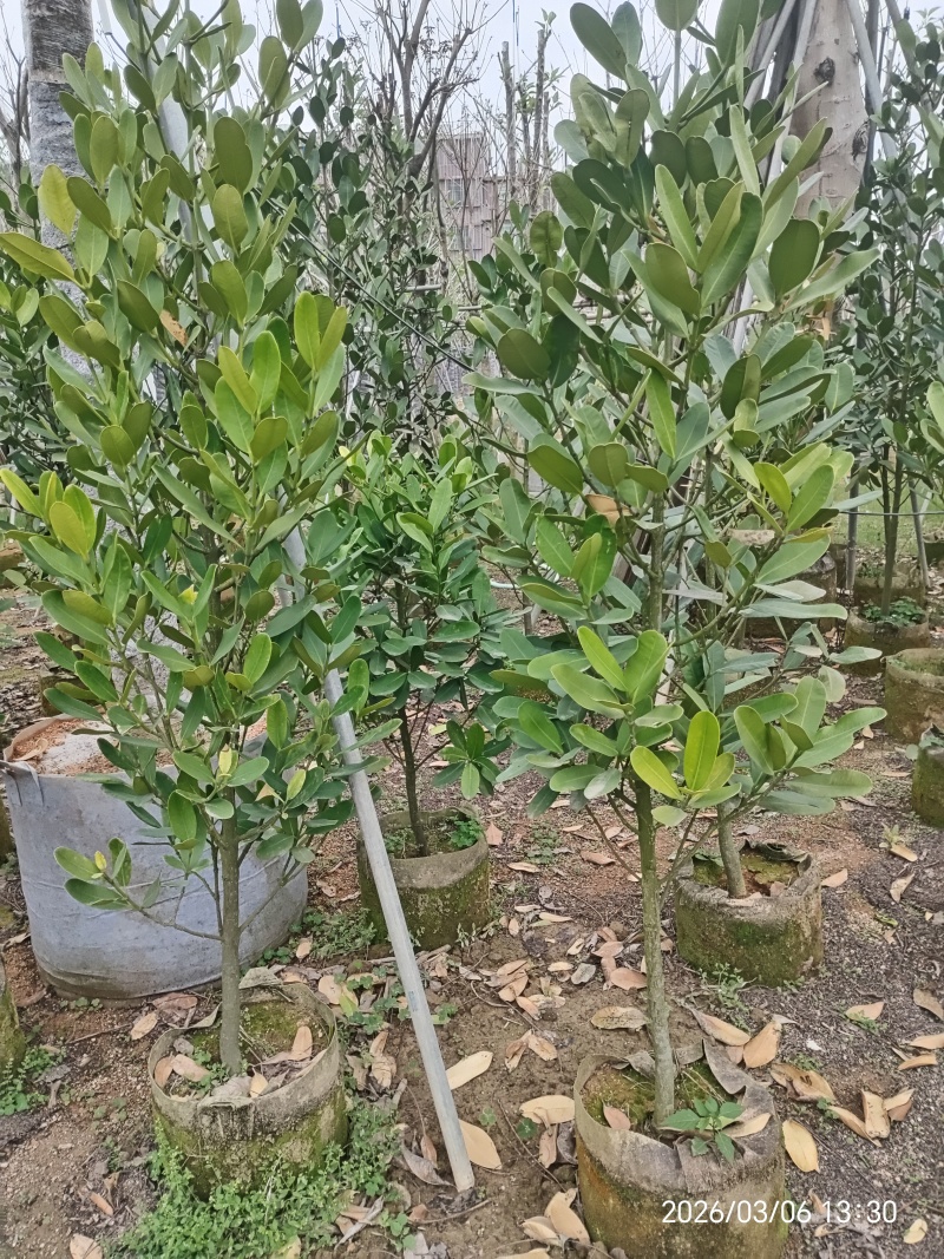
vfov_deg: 67.3
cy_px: 630
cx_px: 472
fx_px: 946
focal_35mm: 26
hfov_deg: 53.1
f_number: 1.8
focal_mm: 4.26
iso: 100
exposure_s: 1/260
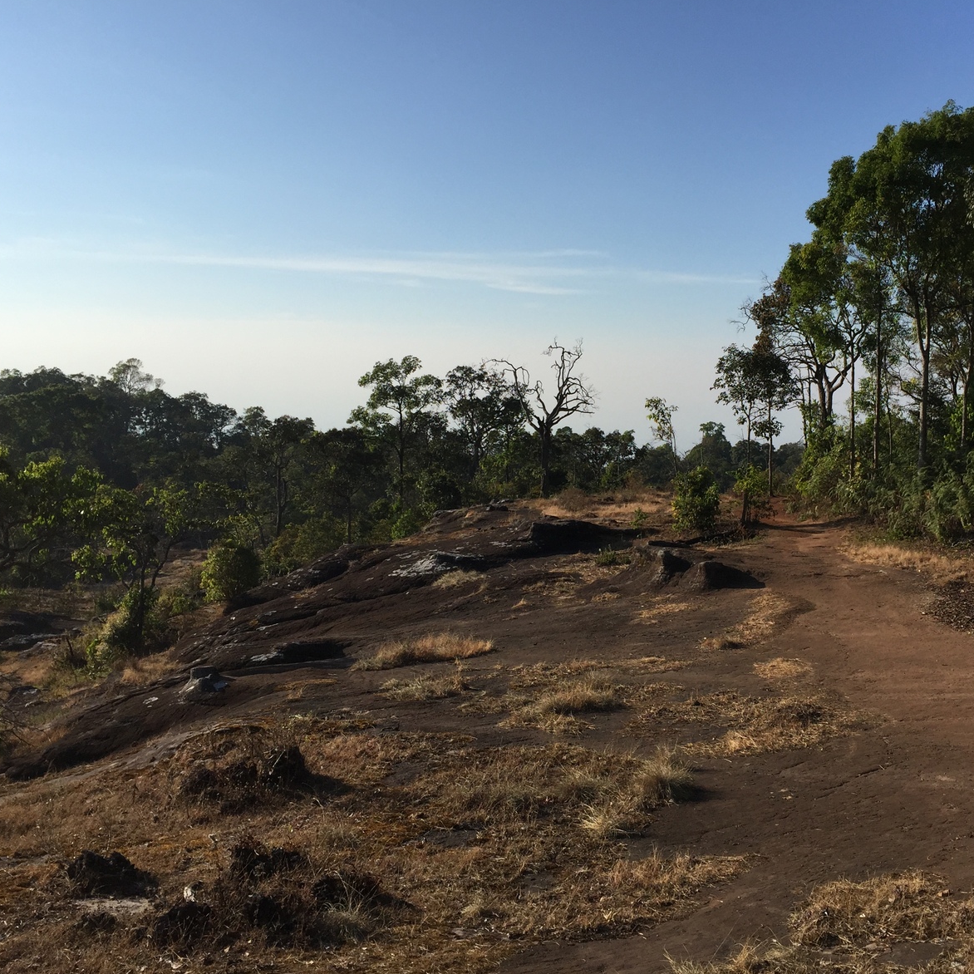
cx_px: 599
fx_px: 1114
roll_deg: -2.6
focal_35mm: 35
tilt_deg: -4.7
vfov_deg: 47.2
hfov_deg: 46.9
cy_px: 486
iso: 32
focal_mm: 4.15
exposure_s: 1/3049
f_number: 2.2
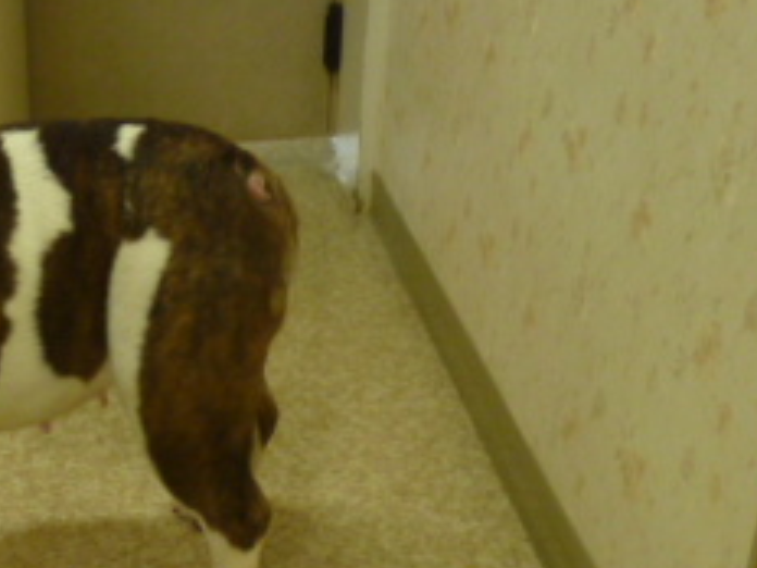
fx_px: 1509
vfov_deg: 20.1
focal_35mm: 69
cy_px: 669
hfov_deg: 25.4
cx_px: -140
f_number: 3.3
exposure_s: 1/30
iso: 200
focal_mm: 4.5
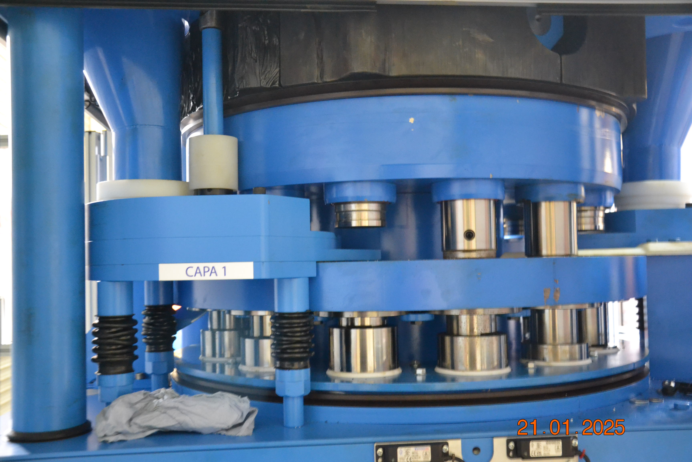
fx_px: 721
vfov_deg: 35.5
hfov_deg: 51.3
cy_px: 231
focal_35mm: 38
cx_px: 346
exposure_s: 1/2.5
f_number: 4
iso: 3200
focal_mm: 25
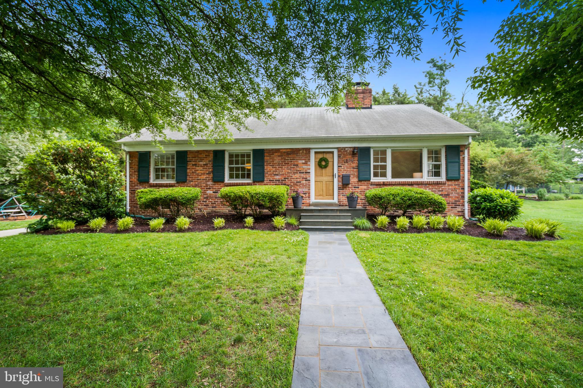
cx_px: 292
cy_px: 194
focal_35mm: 16
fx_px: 259
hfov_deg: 96.7
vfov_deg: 73.7
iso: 200
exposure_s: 1/100
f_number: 4
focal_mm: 16
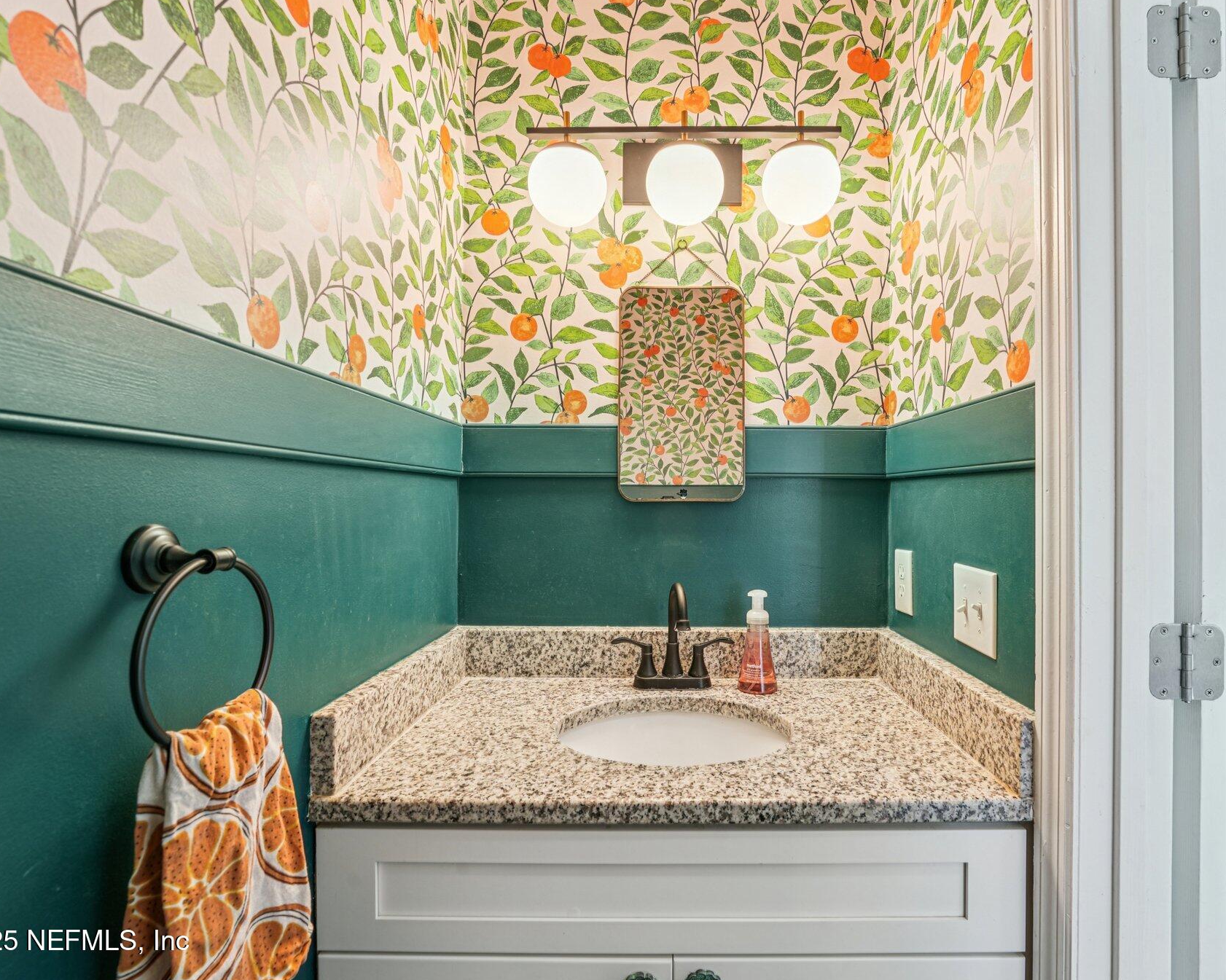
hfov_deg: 89.2
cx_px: 679
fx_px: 618
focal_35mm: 17
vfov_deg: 76.9
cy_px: 489
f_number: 9
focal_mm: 14.9
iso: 100
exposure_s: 1/2
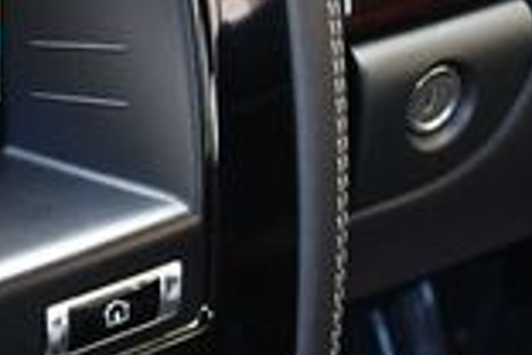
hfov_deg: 13.2
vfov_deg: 9.3
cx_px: -249
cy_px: 72
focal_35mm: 148
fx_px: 2187
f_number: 3.5
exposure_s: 1/200
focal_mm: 18
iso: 800
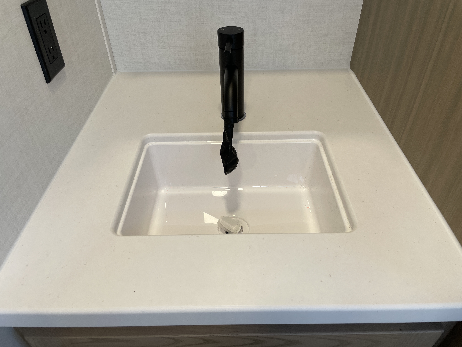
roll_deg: +1.1
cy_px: 174
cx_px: 231
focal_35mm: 26
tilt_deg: -39.2
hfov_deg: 67.3
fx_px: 347
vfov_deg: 53.1
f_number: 1.6
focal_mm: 4.2
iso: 64
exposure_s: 1/121
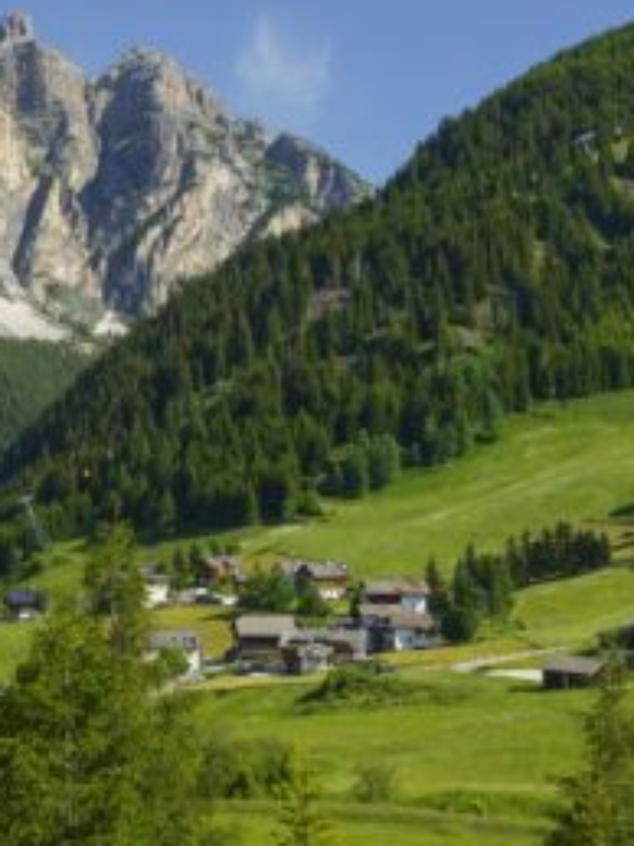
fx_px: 1686
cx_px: -294
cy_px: 454
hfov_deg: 18.9
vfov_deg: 28.2
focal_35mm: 69
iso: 100
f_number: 8
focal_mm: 31
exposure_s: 1/80
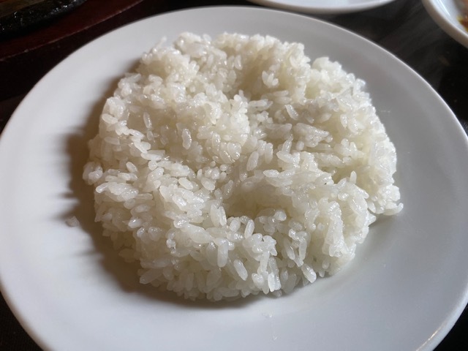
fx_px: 352
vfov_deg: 53.1
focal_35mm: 26
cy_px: 176
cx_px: 234
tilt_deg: -55.3
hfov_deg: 67.3
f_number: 1.8
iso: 100
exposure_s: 1/100
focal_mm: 4.25
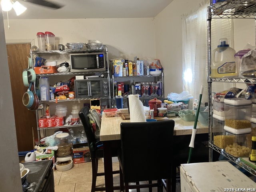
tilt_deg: -5.4
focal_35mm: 28
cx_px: 128
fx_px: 207
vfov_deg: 49.7
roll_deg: +2.4
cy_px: 96
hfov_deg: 63.4
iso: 320
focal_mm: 3.99
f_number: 1.8
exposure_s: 1/60
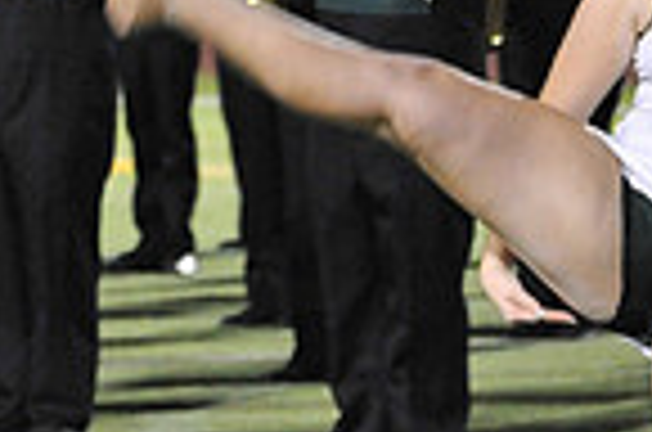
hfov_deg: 3.4
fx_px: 10843
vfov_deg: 2.3
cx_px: -499
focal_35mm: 600
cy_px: 234
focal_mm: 150
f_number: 6.3
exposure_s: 1/160
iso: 6400
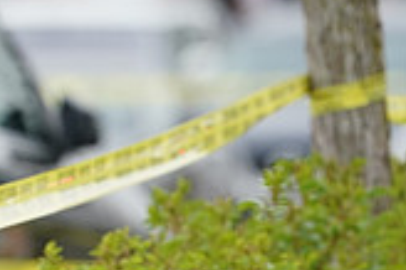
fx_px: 23952
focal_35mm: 2126
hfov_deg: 1.0
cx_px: -282
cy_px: 328
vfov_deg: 0.6
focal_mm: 600
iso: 400
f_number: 6.3
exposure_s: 1/320
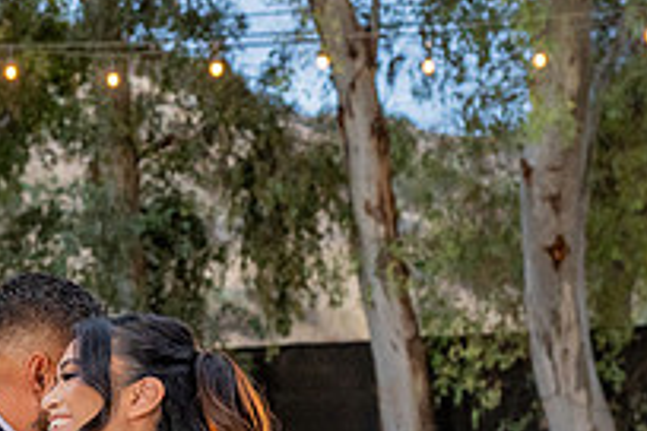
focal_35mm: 131
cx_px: 124
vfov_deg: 10.3
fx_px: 2354
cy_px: 518
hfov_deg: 15.5
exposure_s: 1/200
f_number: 4
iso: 1600
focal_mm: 46
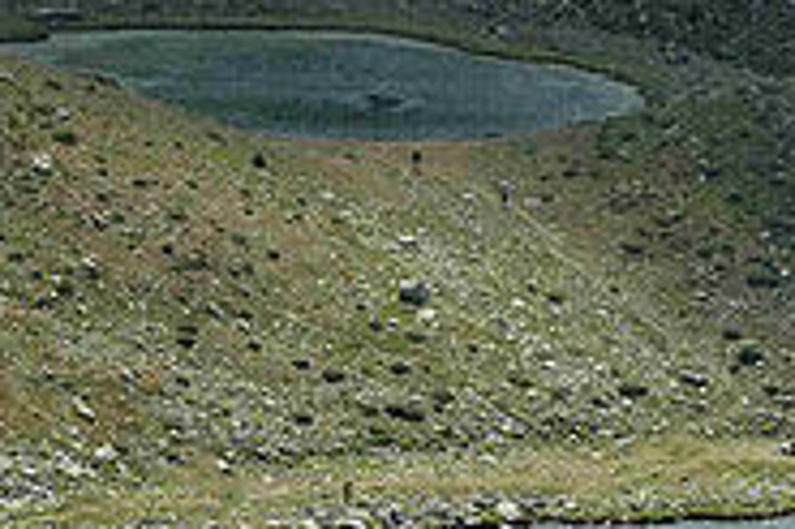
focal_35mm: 256
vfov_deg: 5.3
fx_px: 5648
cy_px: 501
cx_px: 816
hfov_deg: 8.0
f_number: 9
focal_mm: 70
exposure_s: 1/320
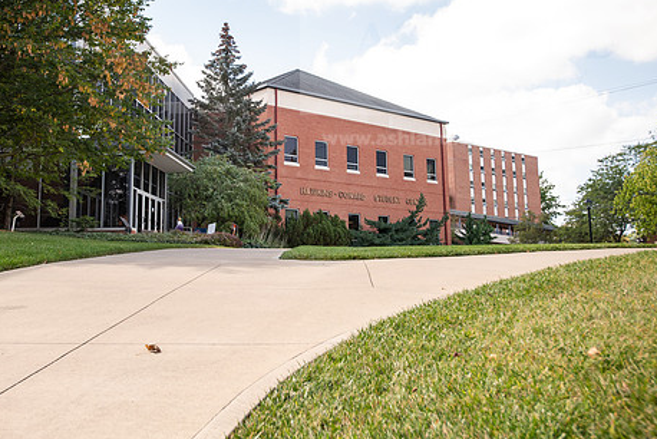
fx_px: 694
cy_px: 169
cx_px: 257
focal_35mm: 38
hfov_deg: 50.3
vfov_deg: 34.9
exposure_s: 1/250
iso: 400
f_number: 5
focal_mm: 30
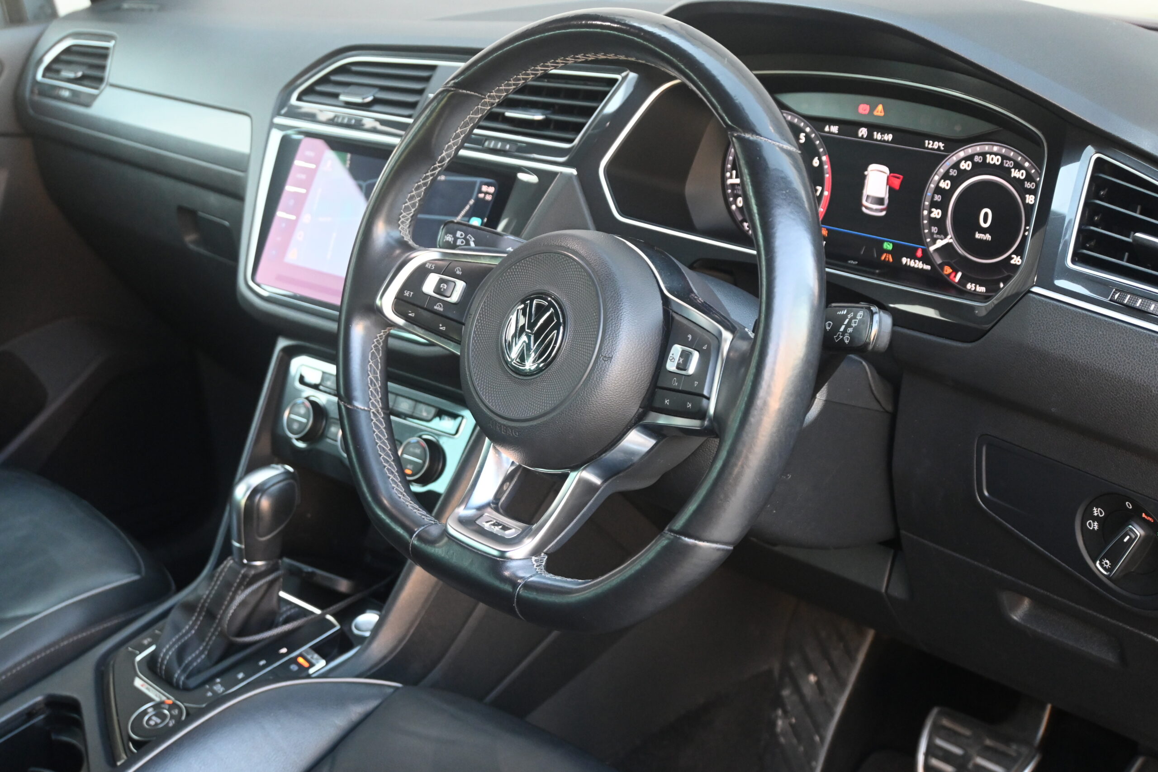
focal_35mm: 45
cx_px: 579
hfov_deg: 43.6
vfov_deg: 29.9
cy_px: 386
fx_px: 1447
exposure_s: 1/125
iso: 2500
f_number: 4.8
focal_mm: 30
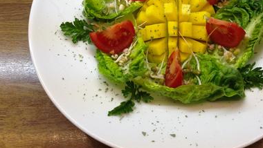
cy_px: 34
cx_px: 171
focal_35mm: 50
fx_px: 349
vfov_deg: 23.7
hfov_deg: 40.9
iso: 64
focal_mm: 4.12
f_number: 2.4
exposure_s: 1/40
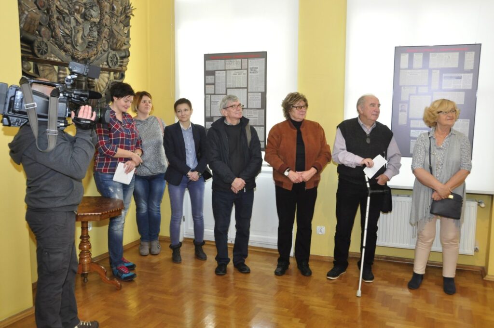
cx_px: 247
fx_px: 452
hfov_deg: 57.3
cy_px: 164
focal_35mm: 33
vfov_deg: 39.9
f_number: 5.6
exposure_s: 1/60
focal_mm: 22
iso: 800
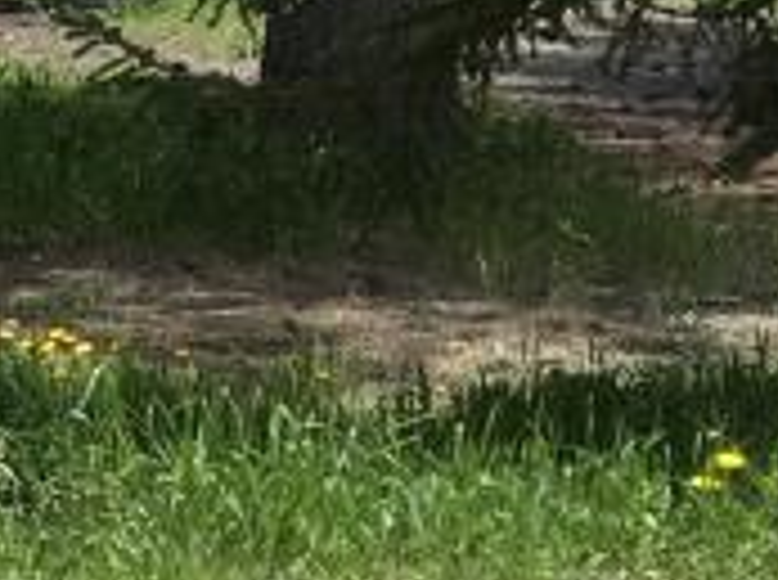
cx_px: -1390
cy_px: 81
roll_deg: +0.9
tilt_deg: -5.1
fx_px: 3858
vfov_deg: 8.6
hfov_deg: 9.5
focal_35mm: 172
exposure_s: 1/635
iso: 25
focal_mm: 4.15
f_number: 2.2
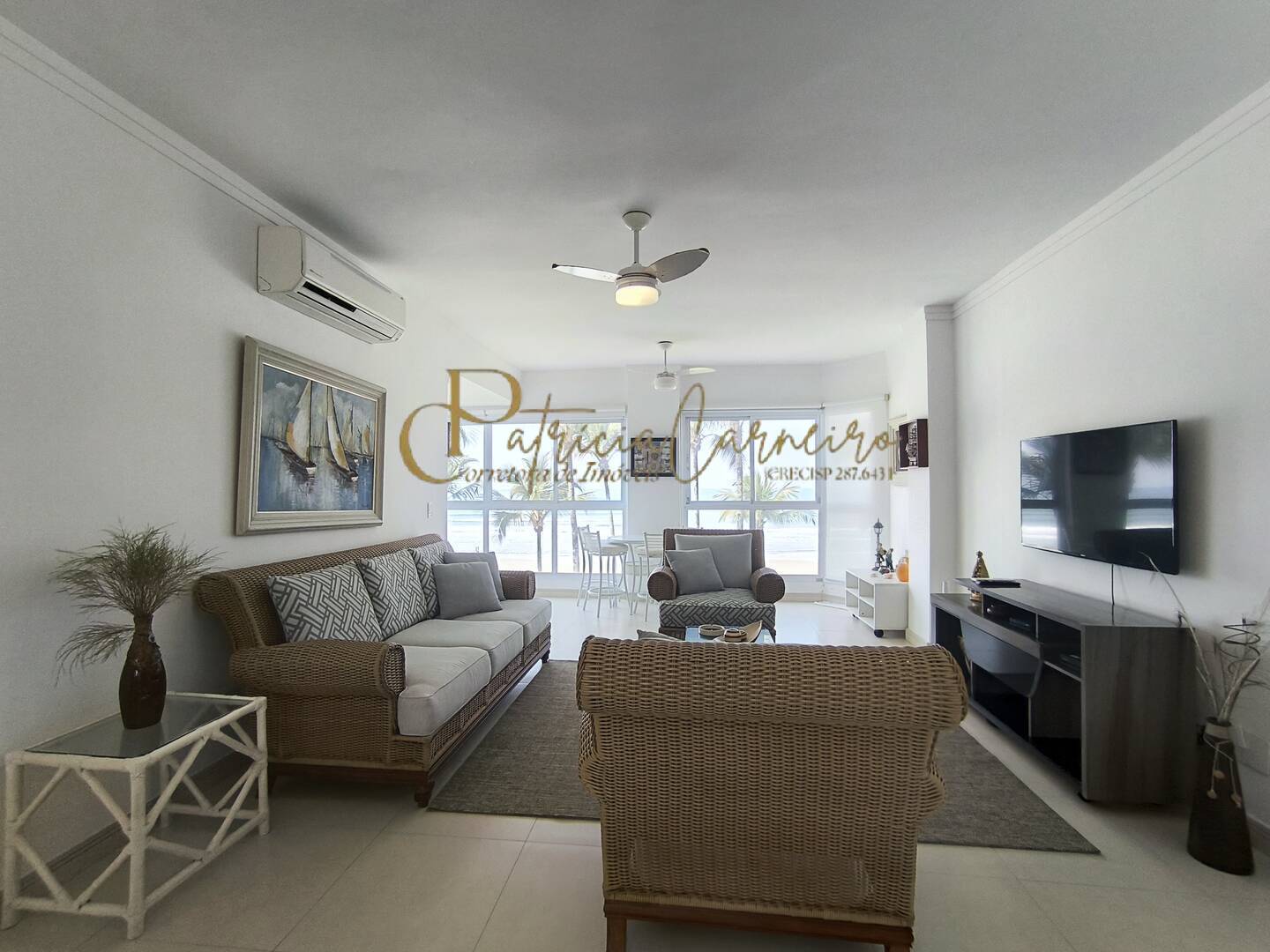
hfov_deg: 94.5
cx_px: 635
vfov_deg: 78.1
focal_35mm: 16
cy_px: 476
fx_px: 587
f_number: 2.2
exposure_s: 1/206
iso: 50
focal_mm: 1.65
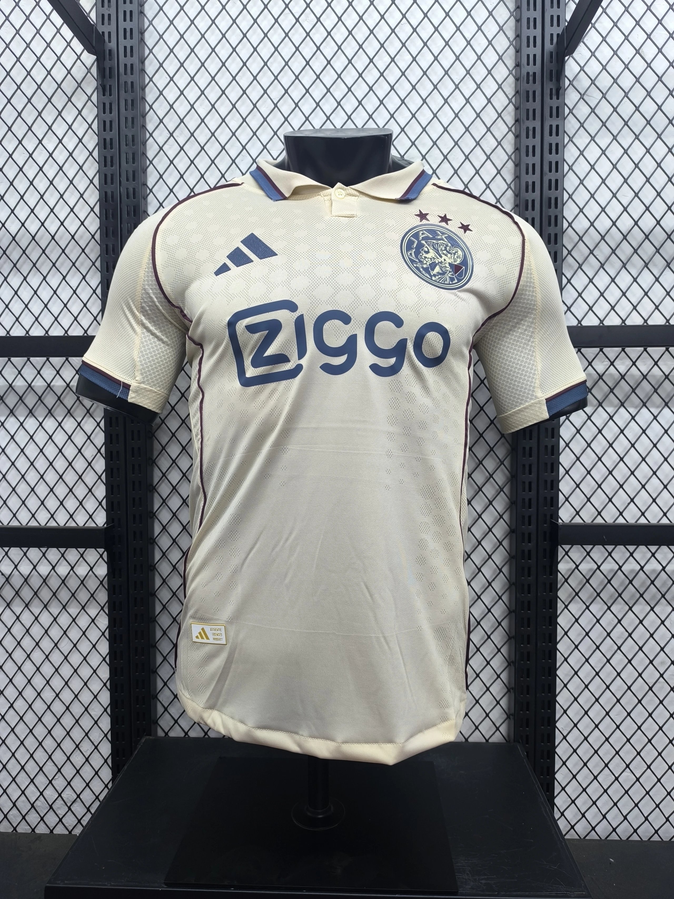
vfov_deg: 73.9
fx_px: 597
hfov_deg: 58.9
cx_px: 337
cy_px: 450
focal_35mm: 23
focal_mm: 6.14
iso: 500
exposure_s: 1/50
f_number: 1.65
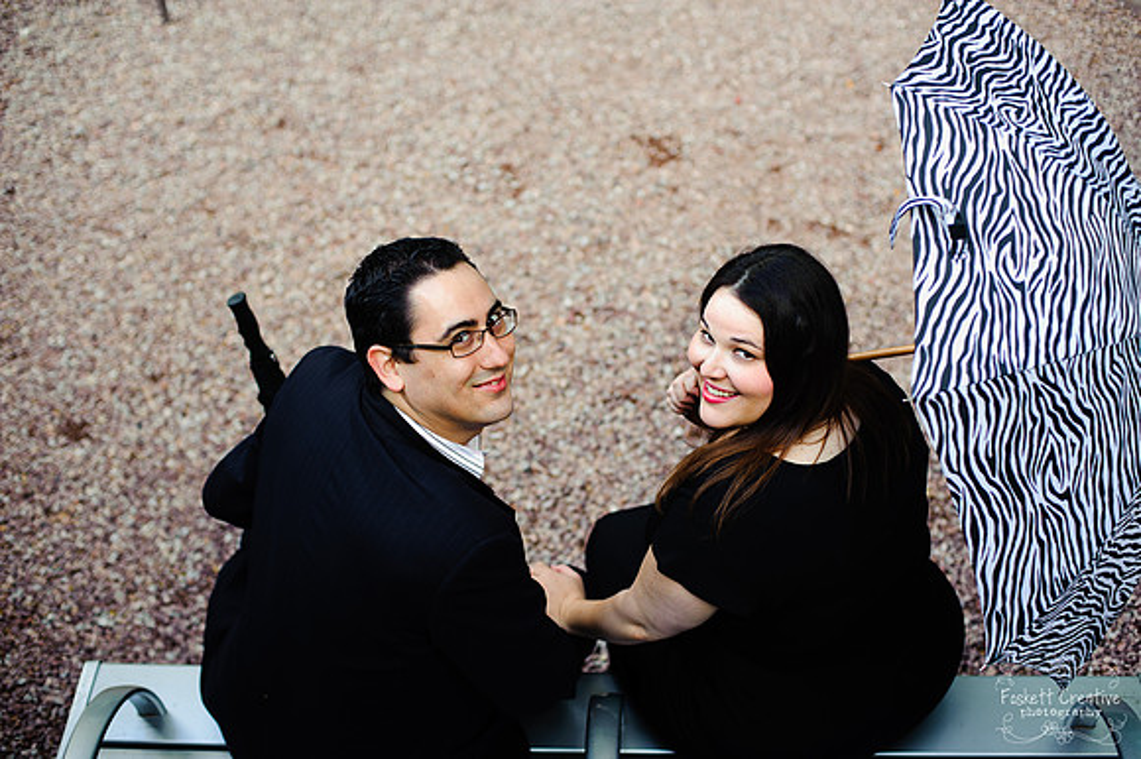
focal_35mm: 50
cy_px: 380
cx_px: 570
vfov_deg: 27.0
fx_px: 1584
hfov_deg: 39.6
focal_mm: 50
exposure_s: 1/250
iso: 500
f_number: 2.8
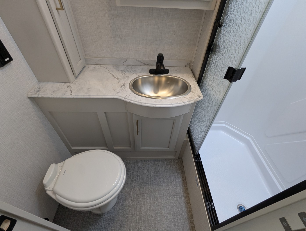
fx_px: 142
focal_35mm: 16
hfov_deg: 94.4
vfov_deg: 78.2
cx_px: 153
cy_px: 116
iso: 178
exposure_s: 1/84.7
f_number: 2.2
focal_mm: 2.35
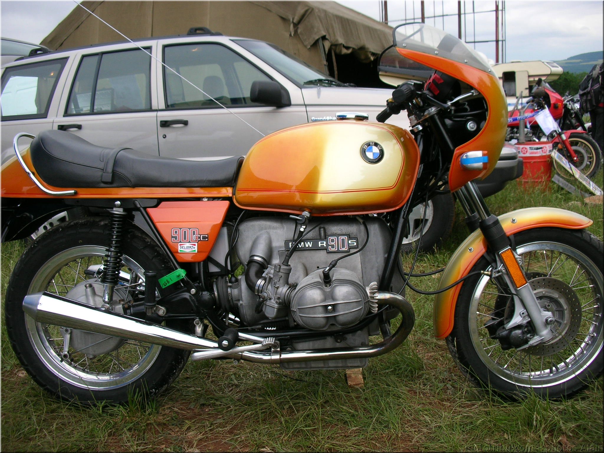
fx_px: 611
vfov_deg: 40.7
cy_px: 226
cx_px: 302
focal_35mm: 35
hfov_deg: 52.6
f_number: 3
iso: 50
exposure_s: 1/247
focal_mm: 5.8
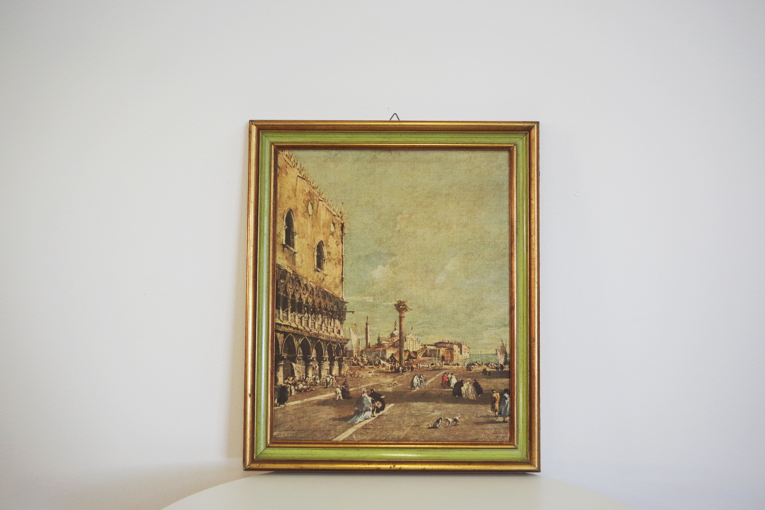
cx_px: 382
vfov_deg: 29.2
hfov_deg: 42.7
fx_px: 977
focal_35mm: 46
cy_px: 255
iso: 800
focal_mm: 30.63
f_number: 4
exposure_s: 1/125
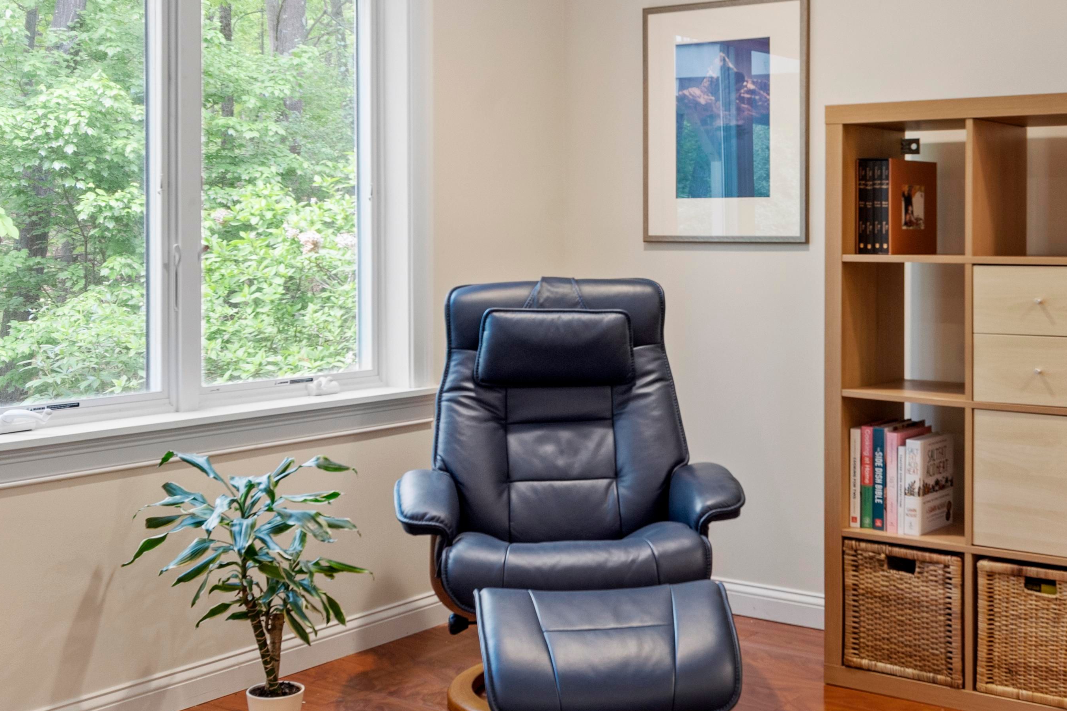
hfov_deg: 40.5
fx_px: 1423
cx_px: 729
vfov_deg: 27.9
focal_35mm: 48
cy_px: 243
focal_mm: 22
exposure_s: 1.3
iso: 320
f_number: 8
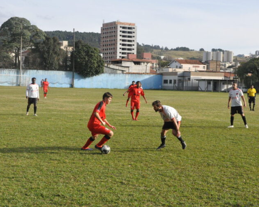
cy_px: 103
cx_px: 141
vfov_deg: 21.3
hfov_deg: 26.4
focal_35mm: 72
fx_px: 552
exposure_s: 1/2500
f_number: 10
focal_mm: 42
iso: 2500
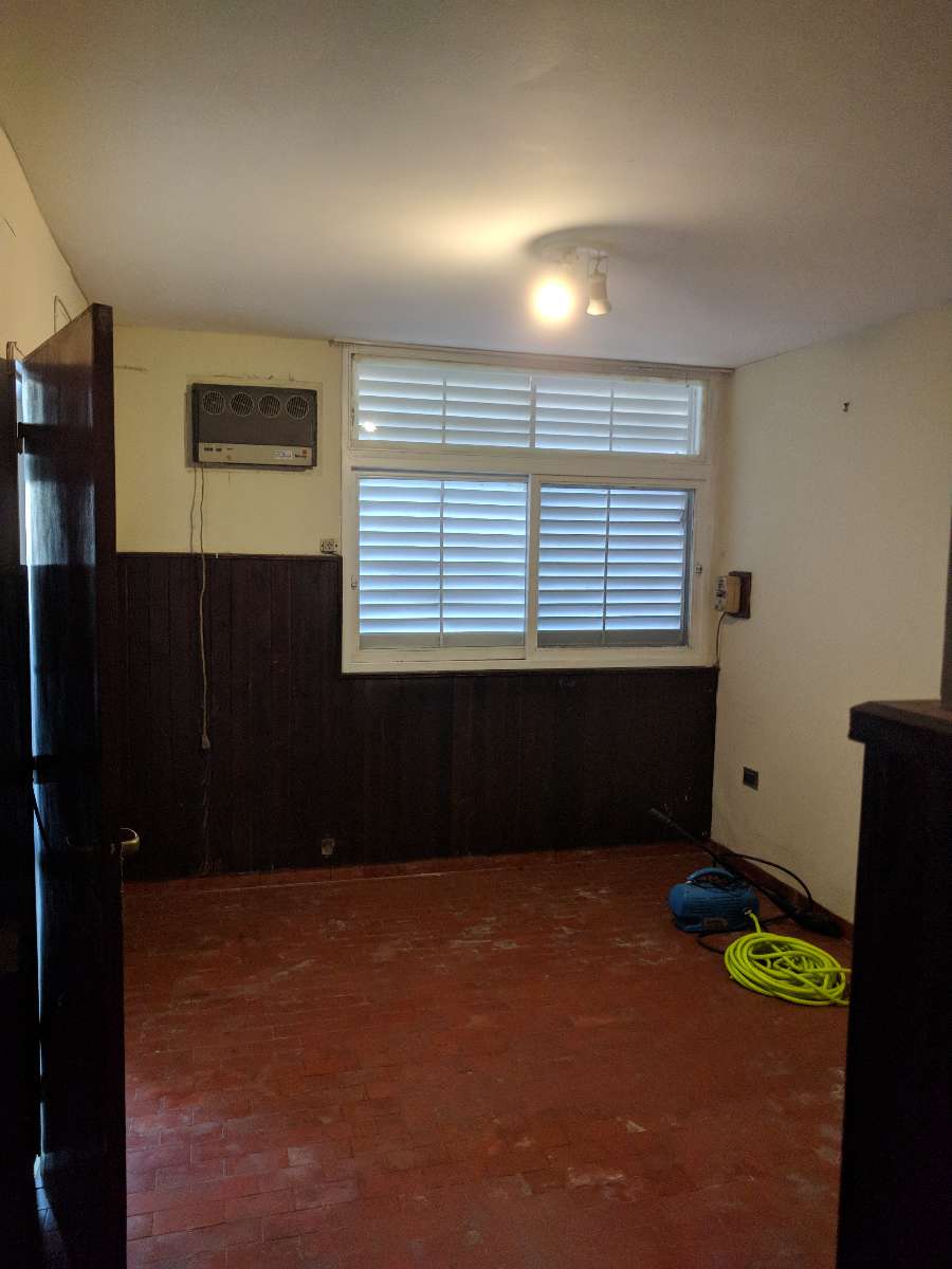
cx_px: 476
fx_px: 953
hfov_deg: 53.1
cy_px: 634
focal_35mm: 26
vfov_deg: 67.3
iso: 341
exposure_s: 1/76.1
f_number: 2
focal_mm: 4.67
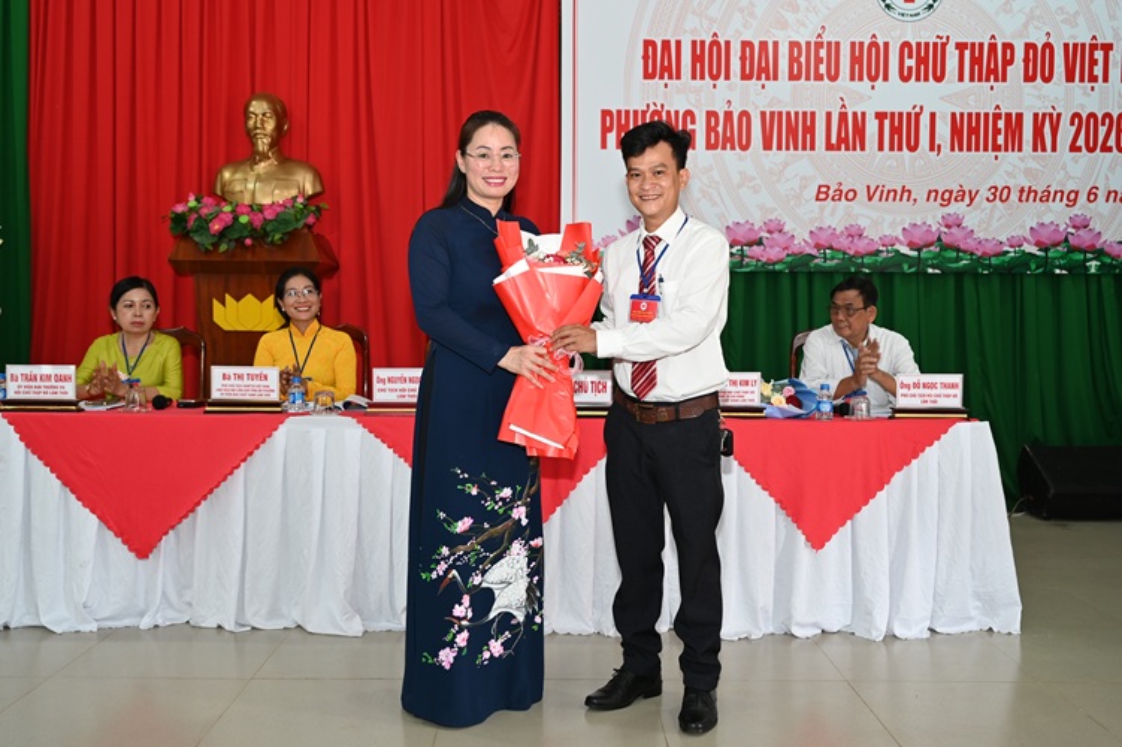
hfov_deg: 55.8
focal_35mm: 34
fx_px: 1059
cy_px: 374
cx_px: 561
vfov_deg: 38.8
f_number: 4
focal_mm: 34
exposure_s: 1/60
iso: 640
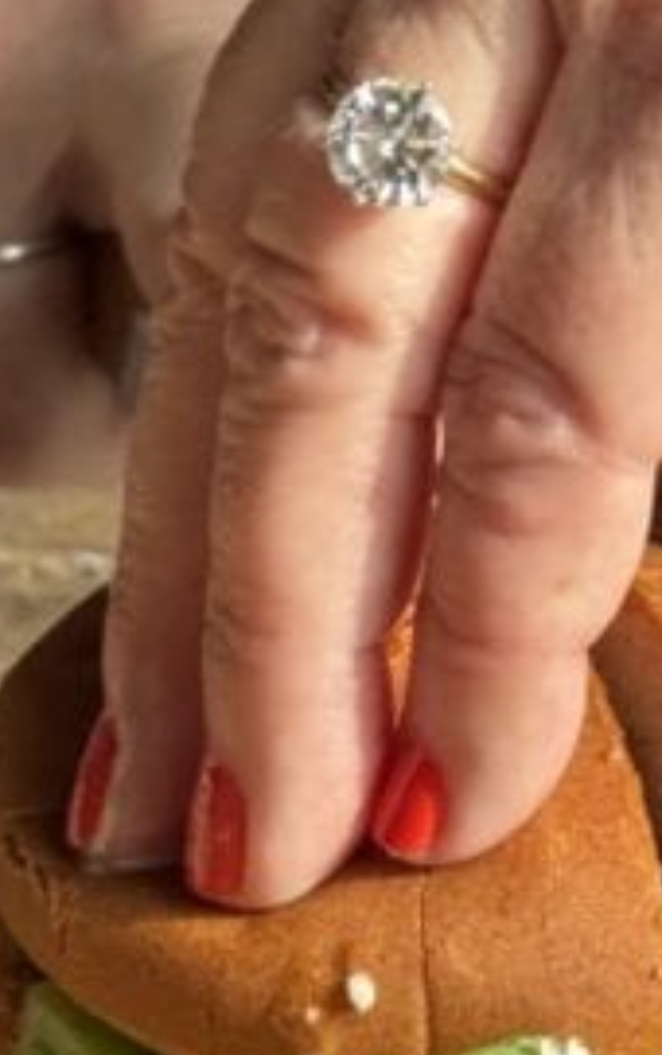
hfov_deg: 7.3
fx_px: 5182
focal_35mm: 180
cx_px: 666
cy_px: 611
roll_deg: +4.1
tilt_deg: -21.4
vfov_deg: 11.6
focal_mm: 6.76
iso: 64
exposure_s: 1/323
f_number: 1.78
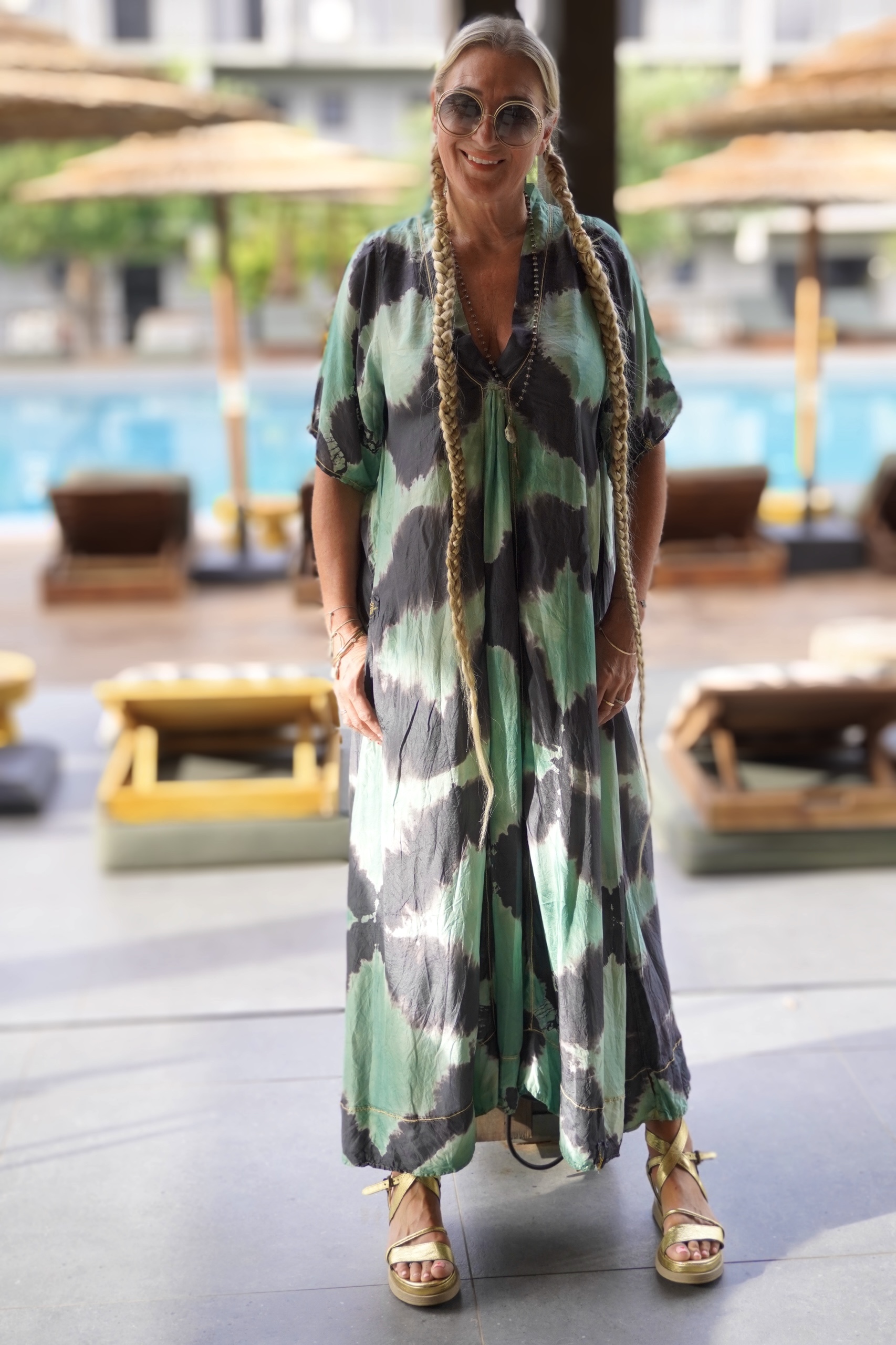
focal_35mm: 48
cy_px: 672
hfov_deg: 28.1
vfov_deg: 41.1
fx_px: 1792
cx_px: 448
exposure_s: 1/160
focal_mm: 32
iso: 320
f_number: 5
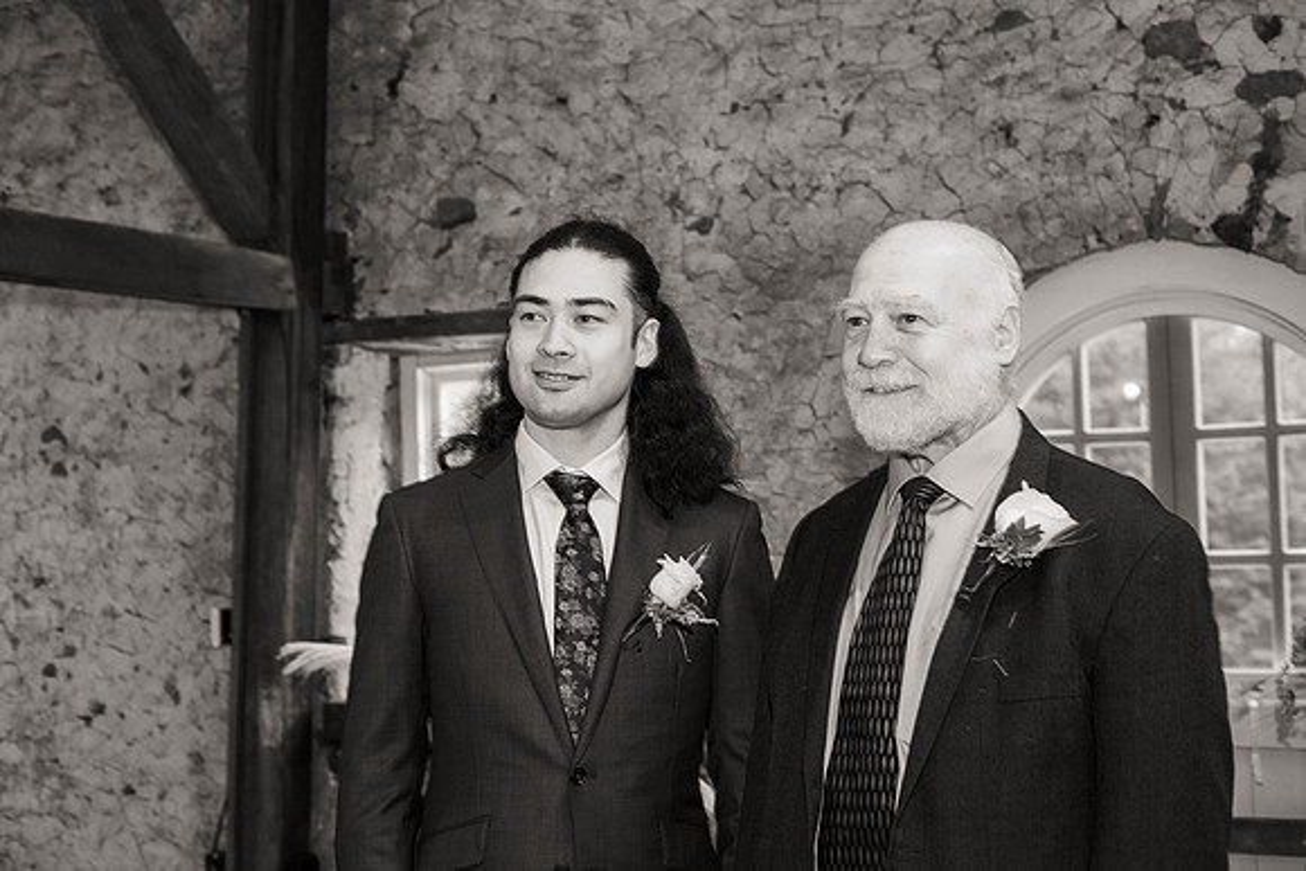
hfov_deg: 39.6
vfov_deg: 27.0
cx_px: 653
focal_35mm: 50
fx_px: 1814
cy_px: 436
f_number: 5
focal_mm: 50
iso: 2000
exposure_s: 1/160
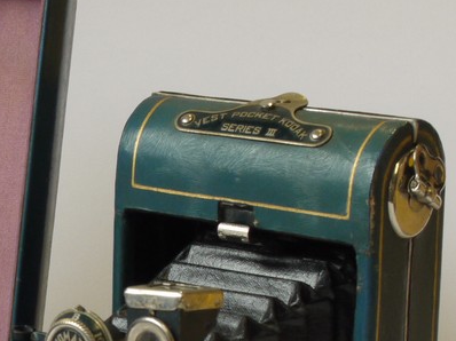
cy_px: 380
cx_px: -139
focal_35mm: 181
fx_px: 2383
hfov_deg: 10.7
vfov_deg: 8.1
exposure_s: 1/25
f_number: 11
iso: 400
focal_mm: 30
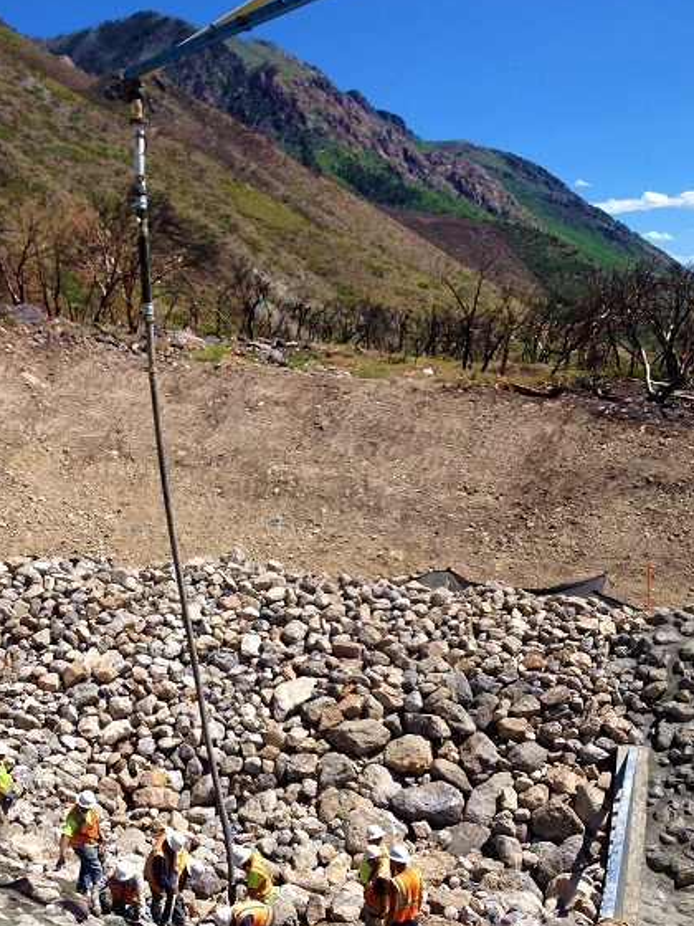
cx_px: 251
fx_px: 1337
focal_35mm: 50
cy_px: 615
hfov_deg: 29.0
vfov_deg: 37.8
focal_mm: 4.28
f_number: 2.4
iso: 50
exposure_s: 1/1842
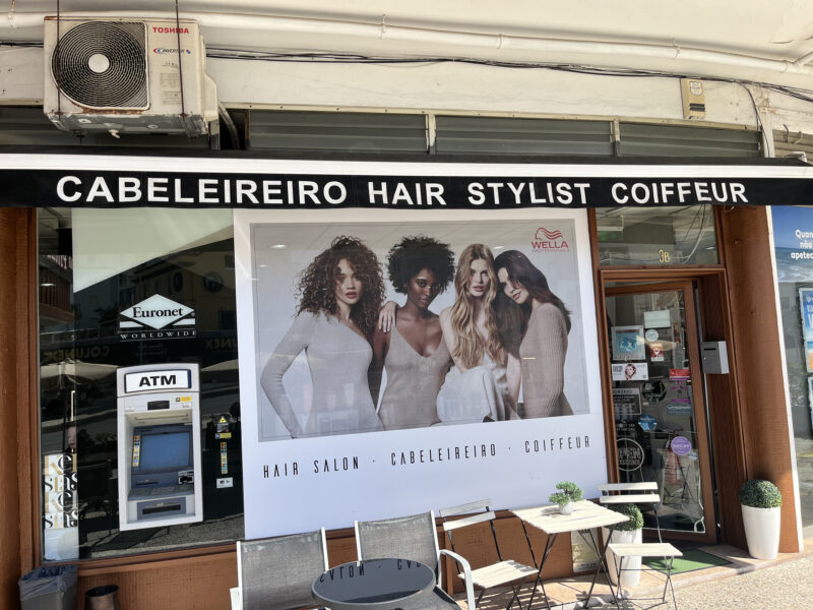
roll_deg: +3.0
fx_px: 611
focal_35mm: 26
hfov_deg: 67.3
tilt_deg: +4.6
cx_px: 406
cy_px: 305
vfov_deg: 53.1
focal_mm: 5.1
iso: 50
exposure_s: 1/1517
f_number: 1.6
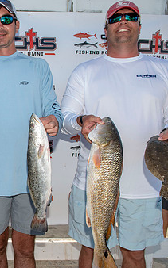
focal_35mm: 42
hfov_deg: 27.6
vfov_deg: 47.2
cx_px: -21
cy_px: 139
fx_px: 308
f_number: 6.3
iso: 50
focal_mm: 24
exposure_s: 1/125
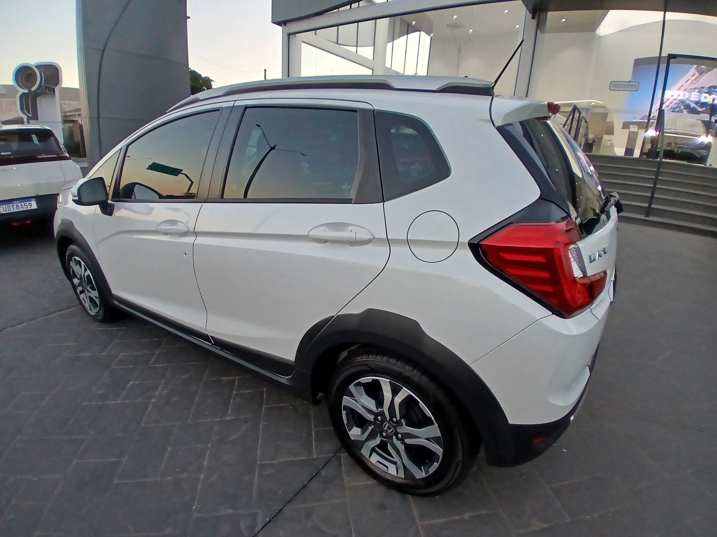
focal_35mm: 17
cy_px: 268
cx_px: 358
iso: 100
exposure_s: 1/60
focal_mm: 1.4
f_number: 2.2
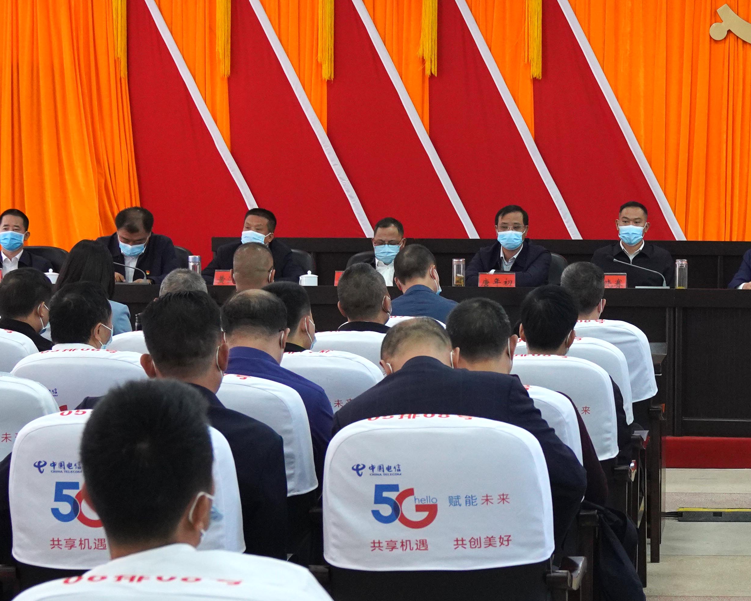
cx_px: 797
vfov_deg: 14.3
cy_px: 260
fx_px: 2400
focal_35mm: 108
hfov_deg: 17.3
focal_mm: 30
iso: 1250
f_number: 4
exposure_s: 1/160
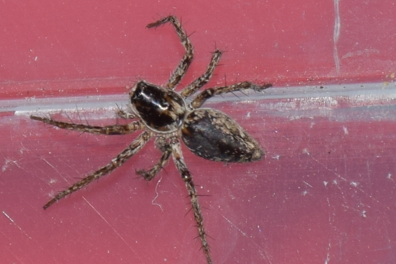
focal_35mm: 250
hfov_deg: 8.2
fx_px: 2751
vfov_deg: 5.5
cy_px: 118
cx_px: 203
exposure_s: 1/160
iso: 100
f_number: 9
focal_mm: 140
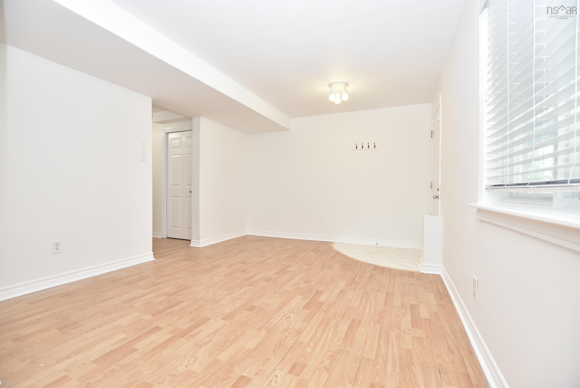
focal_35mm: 15
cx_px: 290
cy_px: 194
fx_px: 242
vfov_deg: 77.4
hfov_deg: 100.3
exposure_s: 1/30
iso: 200
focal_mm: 10
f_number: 3.5
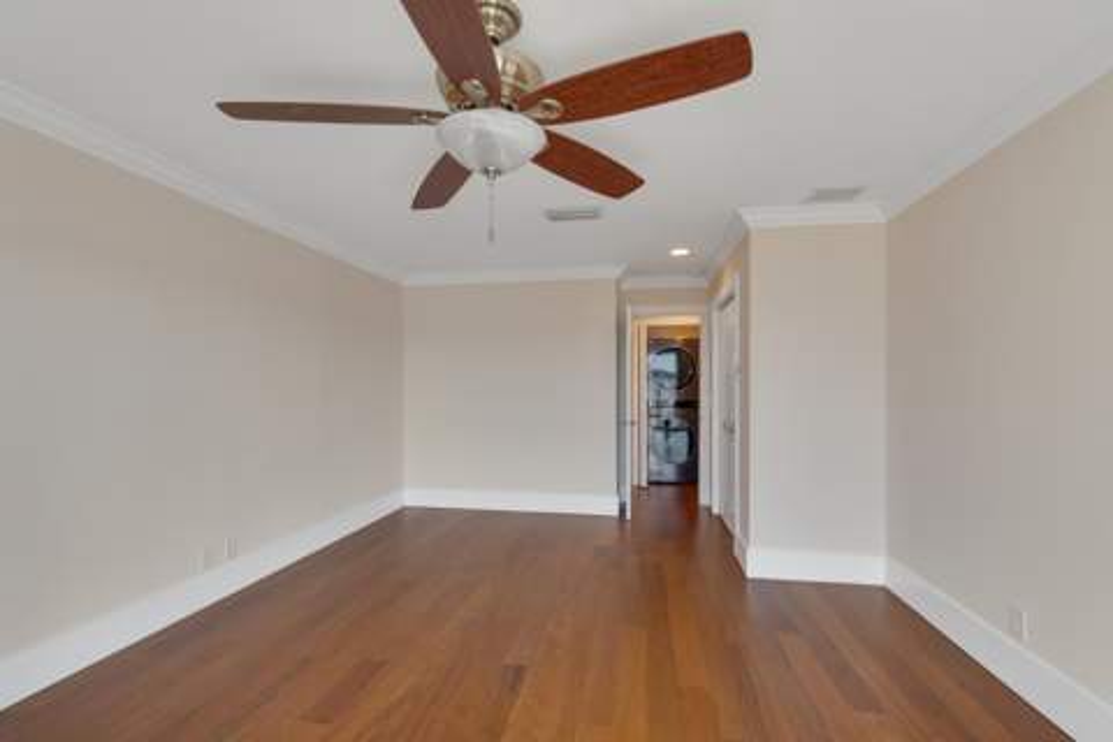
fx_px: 464
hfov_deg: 100.4
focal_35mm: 15
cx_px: 556
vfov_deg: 77.3
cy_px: 371
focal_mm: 10
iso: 320
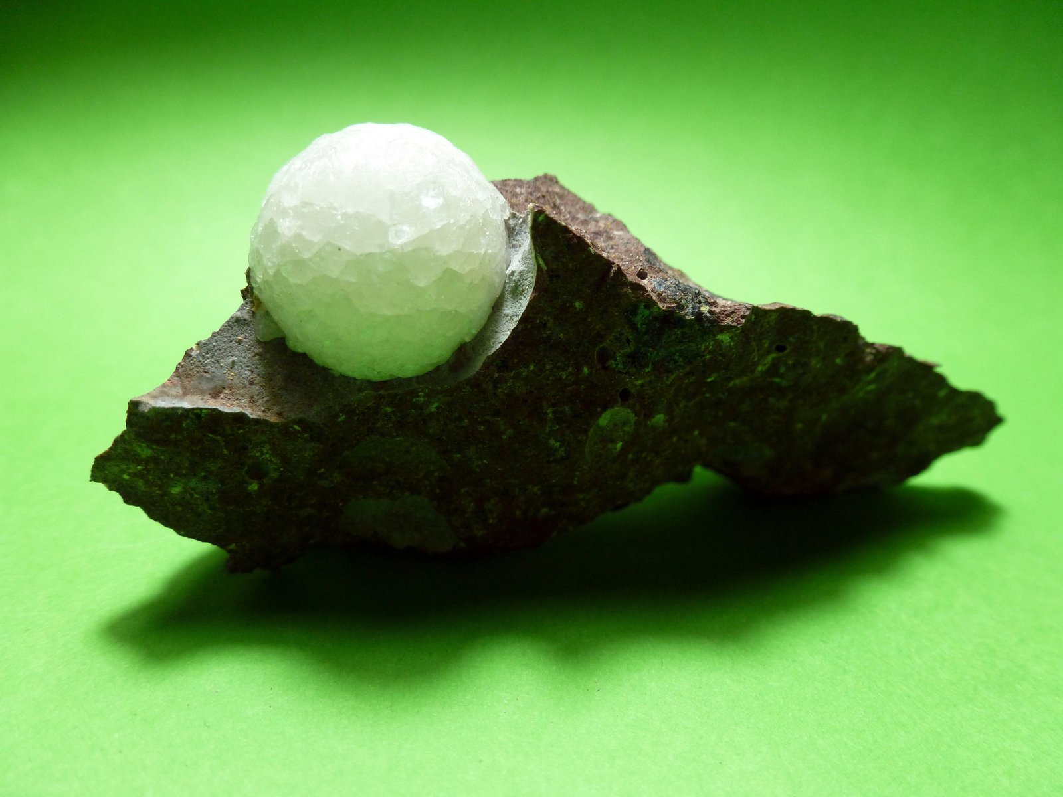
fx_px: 737
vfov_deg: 56.8
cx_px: 532
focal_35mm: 24
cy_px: 398
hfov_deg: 71.6
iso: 200
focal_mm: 4.3
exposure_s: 1/60
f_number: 3.3
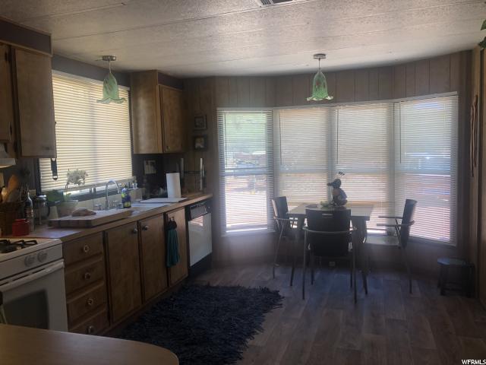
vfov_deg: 49.7
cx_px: 243
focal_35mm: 28
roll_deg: +2.3
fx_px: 393
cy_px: 182
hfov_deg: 63.4
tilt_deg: -3.2
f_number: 1.8
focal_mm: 3.99
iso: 32
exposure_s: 1/120
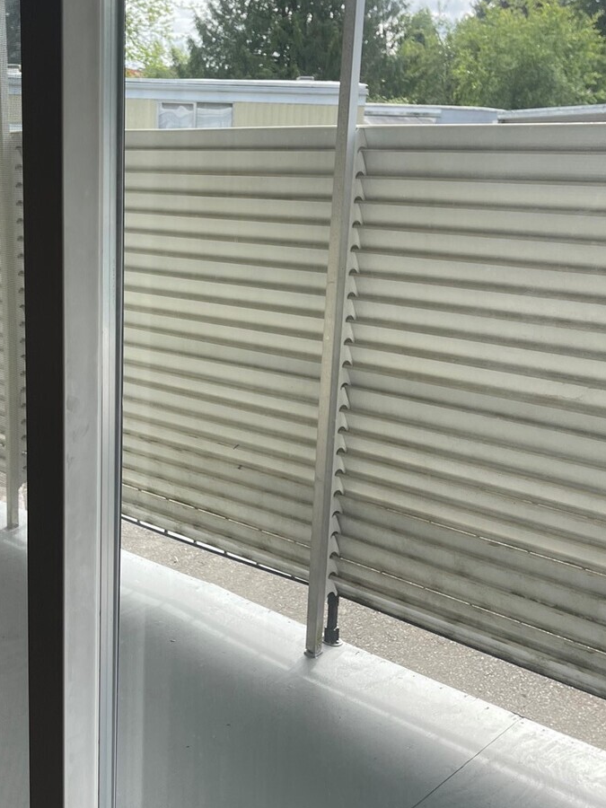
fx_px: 934
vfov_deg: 46.8
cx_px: 206
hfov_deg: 35.6
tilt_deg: -15.1
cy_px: 400
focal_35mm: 40
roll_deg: -0.7
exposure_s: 1/700
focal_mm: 5.1
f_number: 1.6
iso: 32
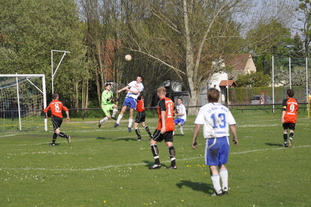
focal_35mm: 143
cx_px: 161
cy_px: 110
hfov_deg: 14.4
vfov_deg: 9.6
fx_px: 1231
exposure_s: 1/1600
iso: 400
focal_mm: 85
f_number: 5.6
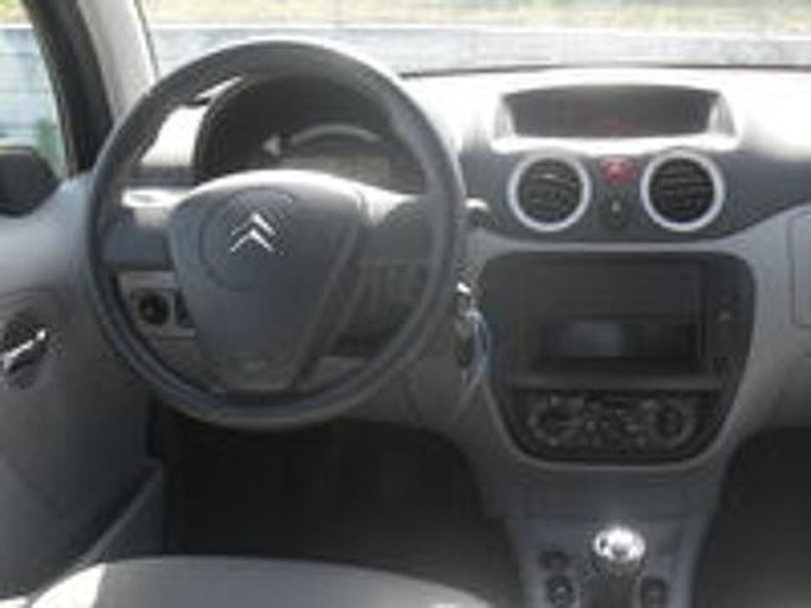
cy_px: 304
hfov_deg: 50.1
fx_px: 867
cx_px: 406
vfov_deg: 38.7
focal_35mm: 37
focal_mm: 6.3
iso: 80
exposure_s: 1/90
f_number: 2.8
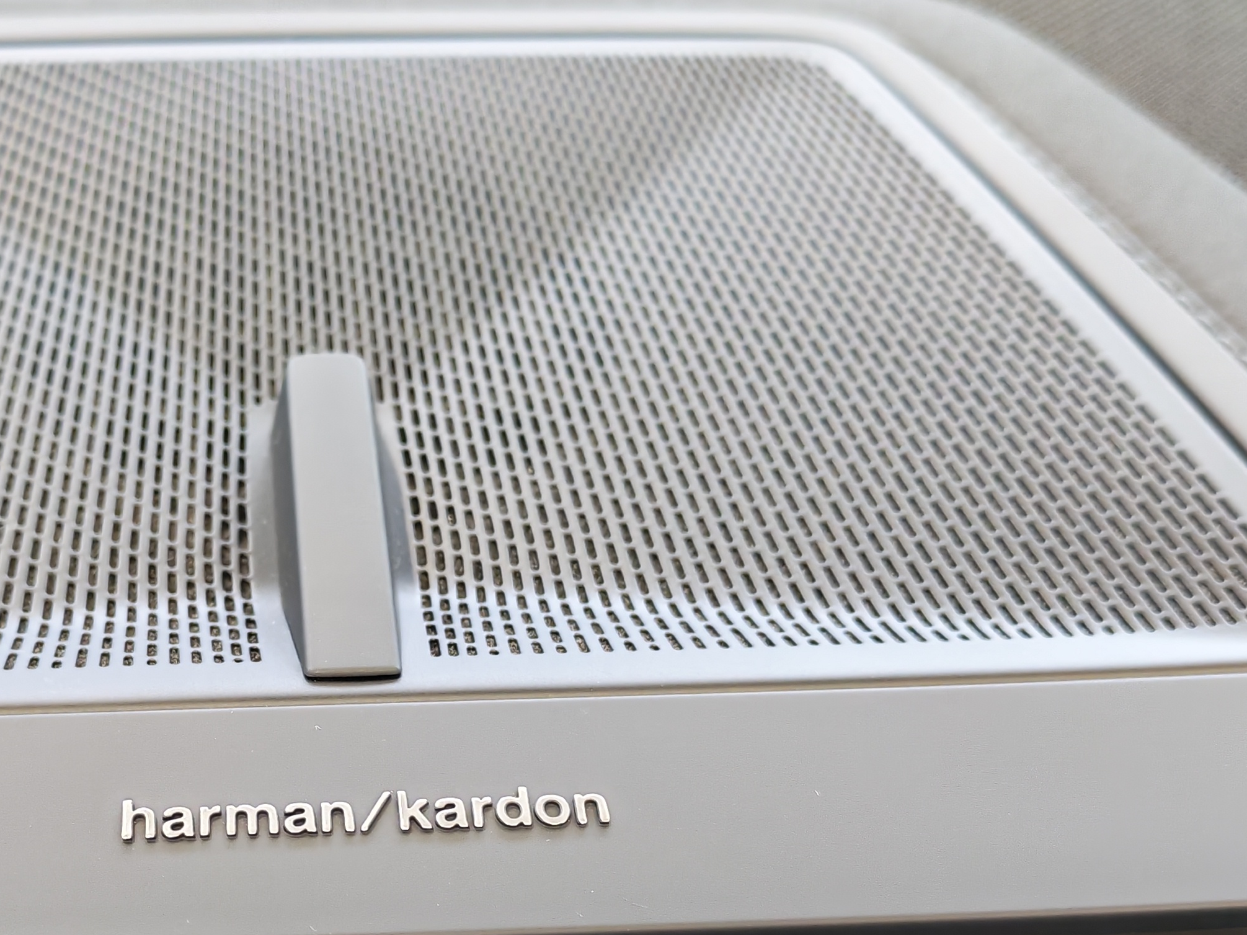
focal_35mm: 55
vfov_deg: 26.2
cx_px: 334
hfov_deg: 34.3
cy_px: 710
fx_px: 1981
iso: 1506
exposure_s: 1/50
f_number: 1.9
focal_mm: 6.12
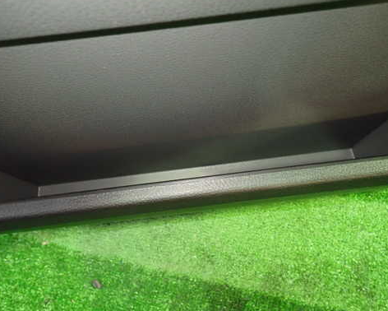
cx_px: 199
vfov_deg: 47.1
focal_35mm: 31
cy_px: 160
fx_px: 356
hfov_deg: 57.2
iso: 640
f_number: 2
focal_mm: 4.5
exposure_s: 1/30
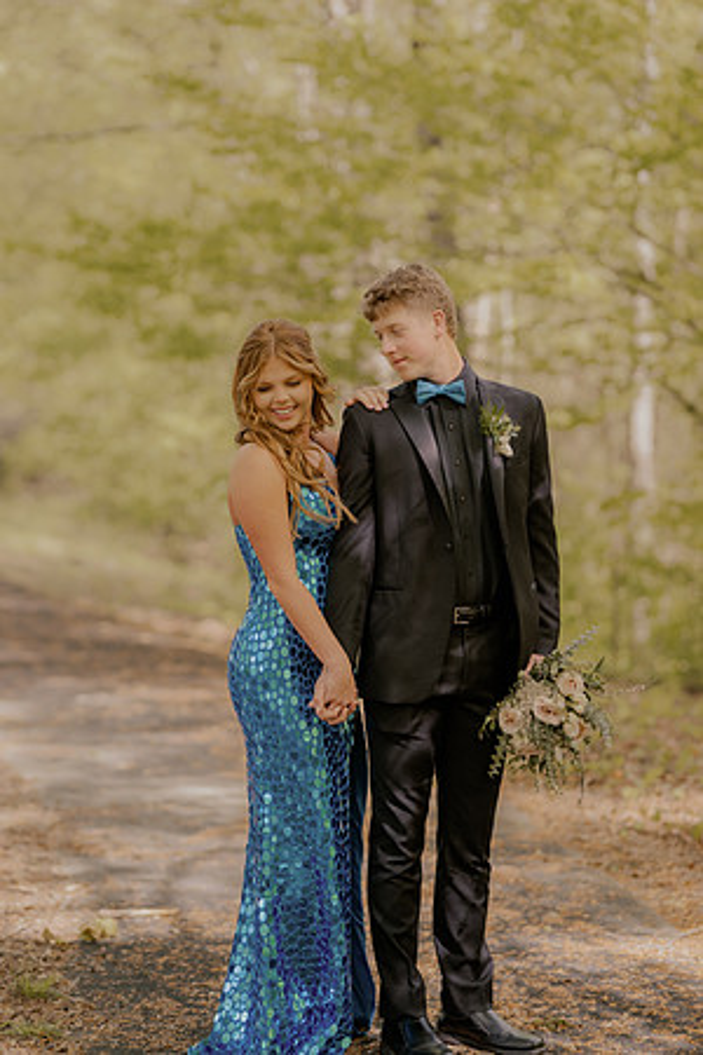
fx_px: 2490
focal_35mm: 85
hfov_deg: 16.1
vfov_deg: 23.9
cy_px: 528
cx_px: 352
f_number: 2
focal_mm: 85
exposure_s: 1/500
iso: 100
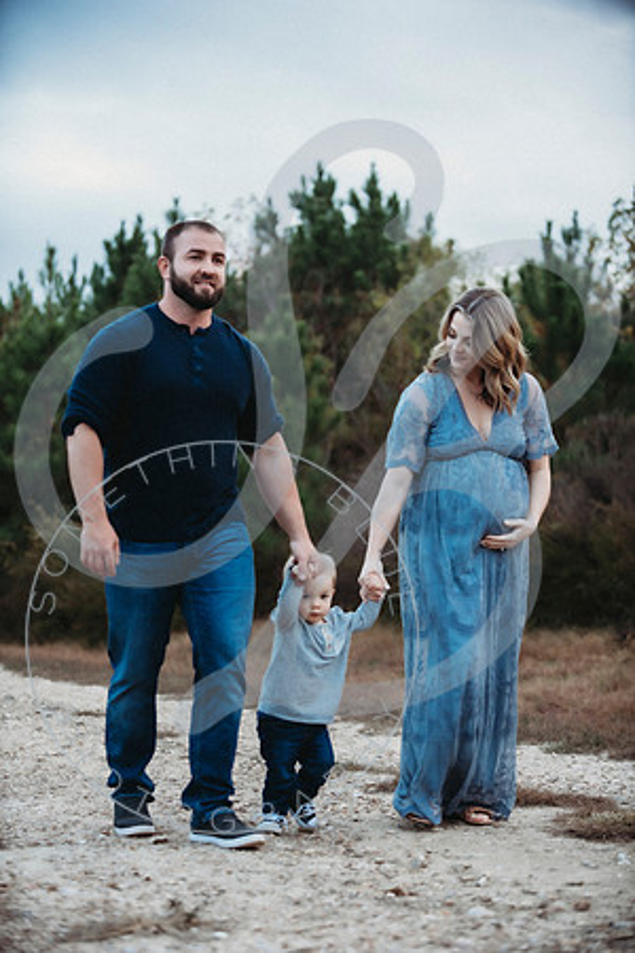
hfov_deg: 19.5
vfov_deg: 28.8
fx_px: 1852
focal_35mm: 70
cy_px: 476
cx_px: 318
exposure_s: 1/250
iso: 640
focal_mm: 70
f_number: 2.8
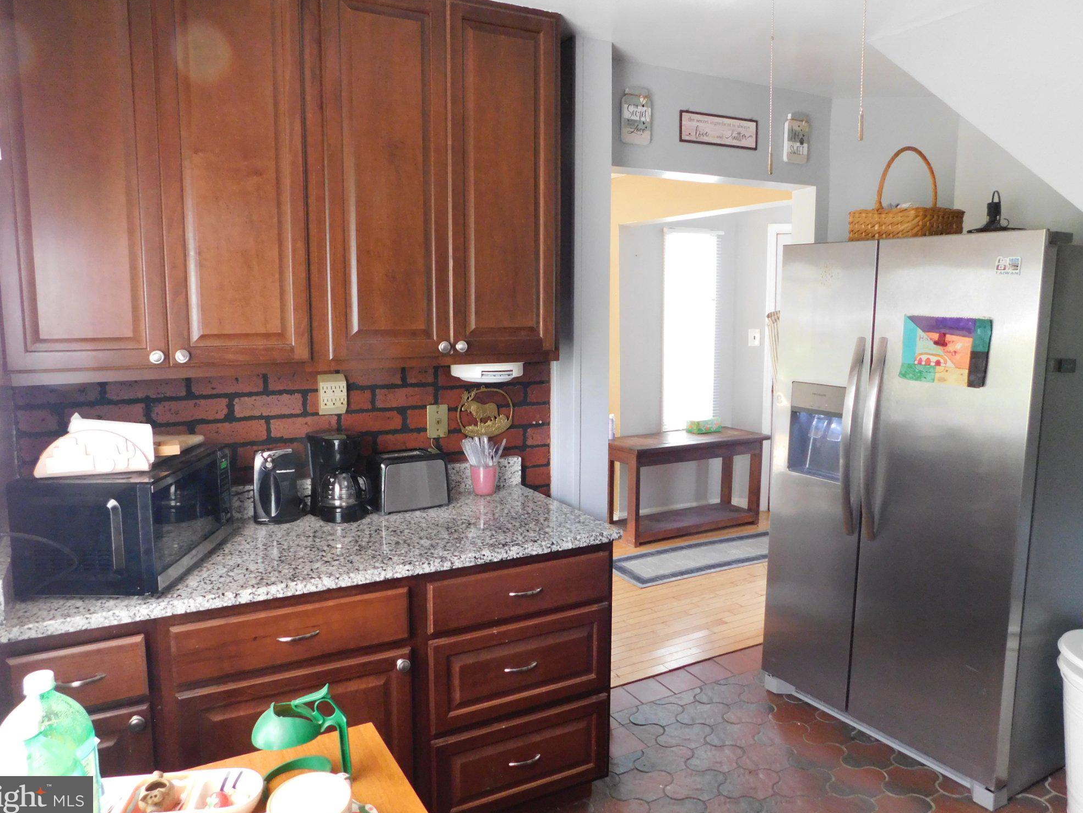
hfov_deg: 69.4
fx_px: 782
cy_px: 398
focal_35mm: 25
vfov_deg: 54.9
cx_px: 519
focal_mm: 4.1
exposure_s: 1/30
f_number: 3
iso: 400
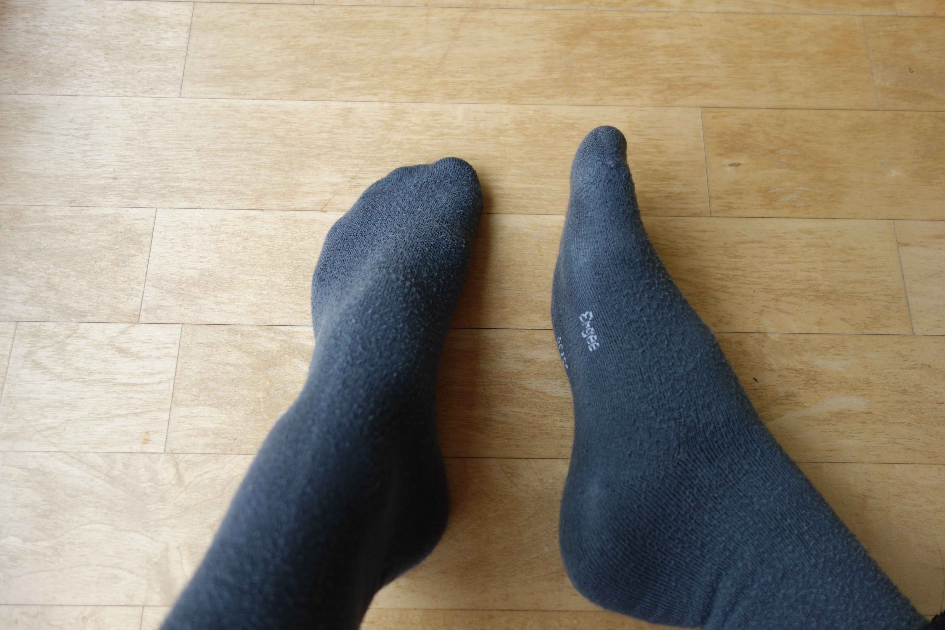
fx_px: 735
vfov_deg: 46.4
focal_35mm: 28
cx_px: 472
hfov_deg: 65.5
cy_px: 315
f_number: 1.8
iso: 125
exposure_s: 1/100
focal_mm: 10.4
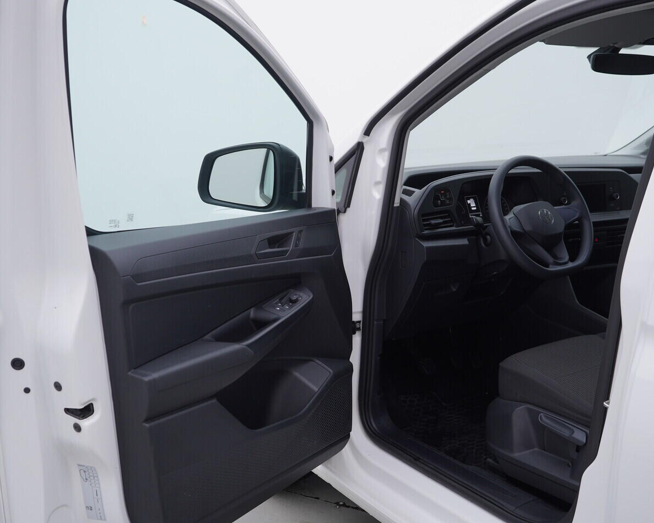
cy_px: 263
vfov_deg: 36.5
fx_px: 793
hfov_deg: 44.8
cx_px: 326
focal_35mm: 41
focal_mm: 24
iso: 125
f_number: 4
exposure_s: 1/80
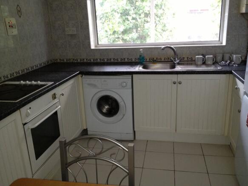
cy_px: 93
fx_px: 251
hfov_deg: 52.6
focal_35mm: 35
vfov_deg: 40.7
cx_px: 124
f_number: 2.4
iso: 200
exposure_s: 1/20
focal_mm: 4.28
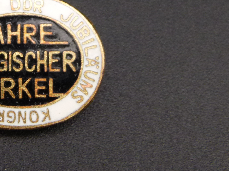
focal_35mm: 131
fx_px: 867
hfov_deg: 14.8
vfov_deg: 11.3
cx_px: 1
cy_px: 21
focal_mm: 8.7
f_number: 3.2
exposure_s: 1/60
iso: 160
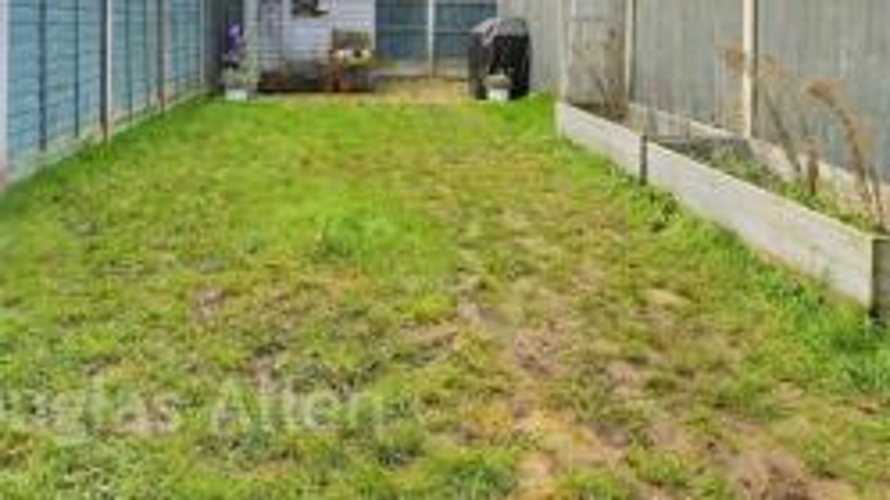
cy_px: 16
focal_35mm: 30
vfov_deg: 35.7
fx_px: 708
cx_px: 393
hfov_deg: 64.1
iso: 100
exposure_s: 1/50
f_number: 8
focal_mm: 10
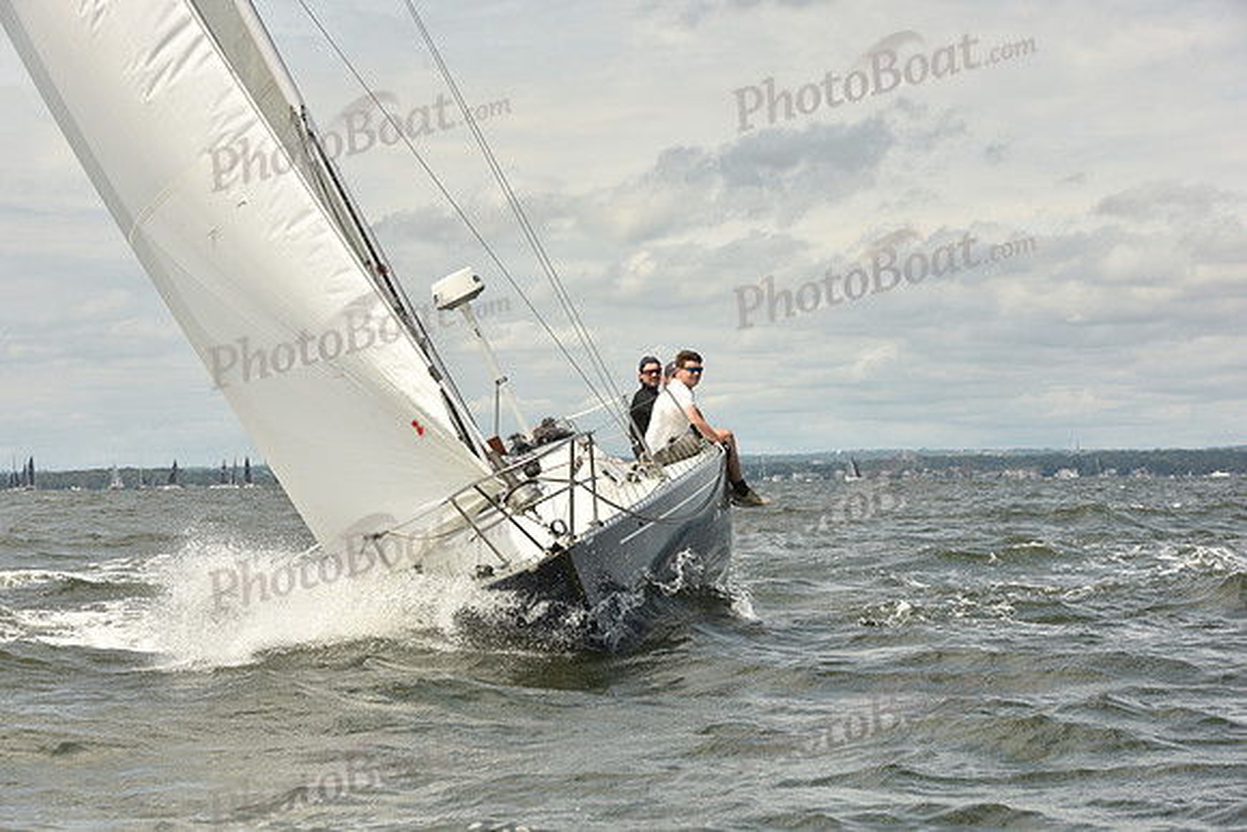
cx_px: 624
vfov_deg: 12.5
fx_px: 3811
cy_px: 416
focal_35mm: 110
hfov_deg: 18.6
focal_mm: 110
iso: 250
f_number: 9
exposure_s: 1/800
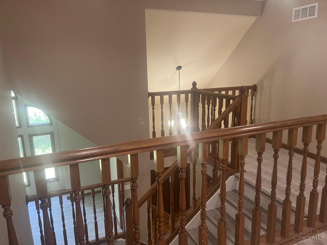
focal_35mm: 26
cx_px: 164
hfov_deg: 67.3
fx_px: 246
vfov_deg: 53.1
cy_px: 122
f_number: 1.5
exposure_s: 1/60
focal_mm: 5.7
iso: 125
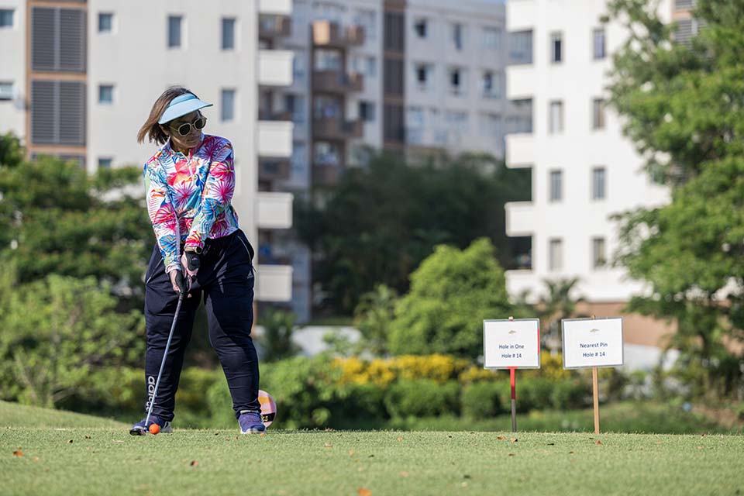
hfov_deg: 14.2
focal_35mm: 145
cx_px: 372
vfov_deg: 9.5
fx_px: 2996
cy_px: 248
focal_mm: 145
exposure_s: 1/4000
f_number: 4
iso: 1000
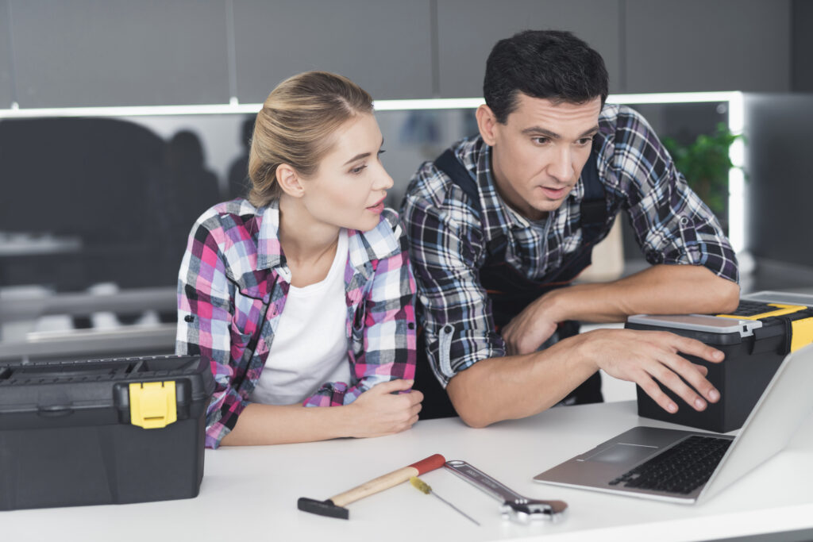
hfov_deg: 39.6
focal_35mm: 50
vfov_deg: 27.0
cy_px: 271
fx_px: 1129
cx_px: 406
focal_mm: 50
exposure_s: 1/200
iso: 250
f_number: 2
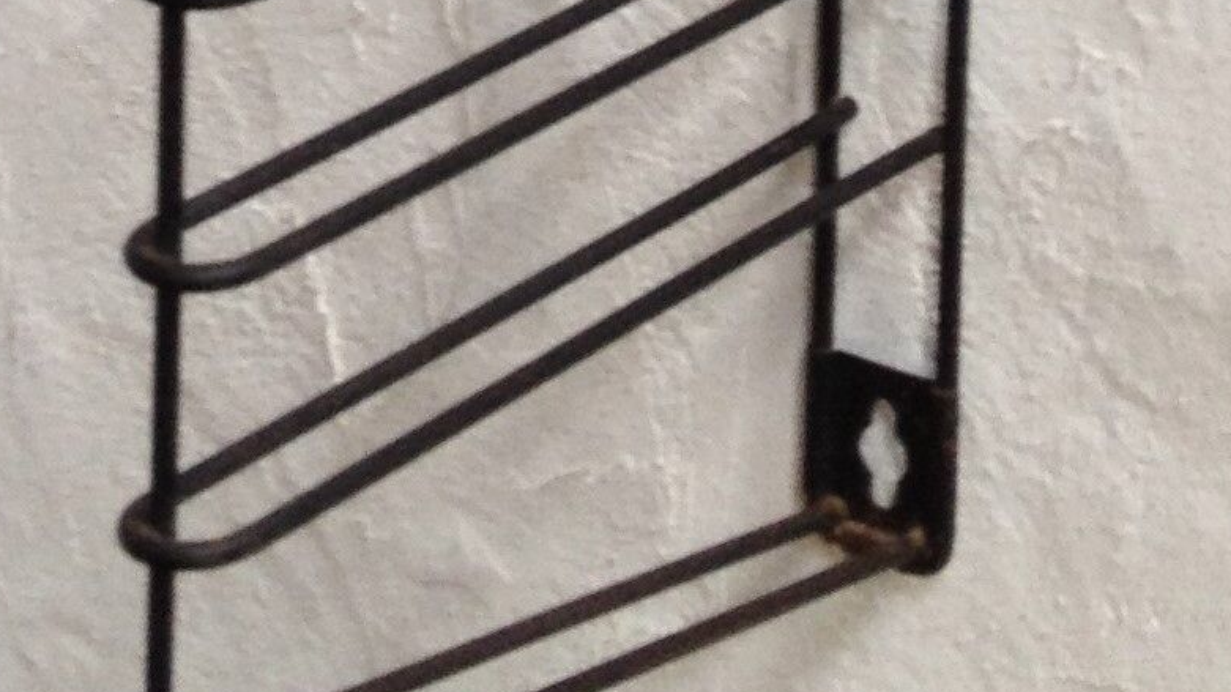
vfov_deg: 7.4
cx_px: 718
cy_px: -1400
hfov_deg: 14.9
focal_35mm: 144
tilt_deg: -8.6
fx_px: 4700
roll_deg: -2.1
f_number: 2.4
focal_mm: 4.28
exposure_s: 1/40
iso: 50
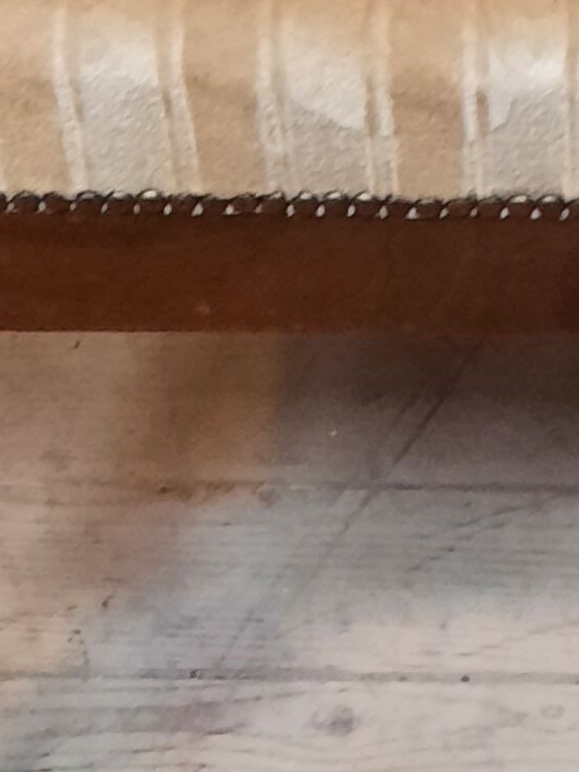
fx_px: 3010
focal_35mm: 135
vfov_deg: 13.0
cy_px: -677
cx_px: 614
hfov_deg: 10.9
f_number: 2
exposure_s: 1/33
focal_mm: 4.6
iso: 320
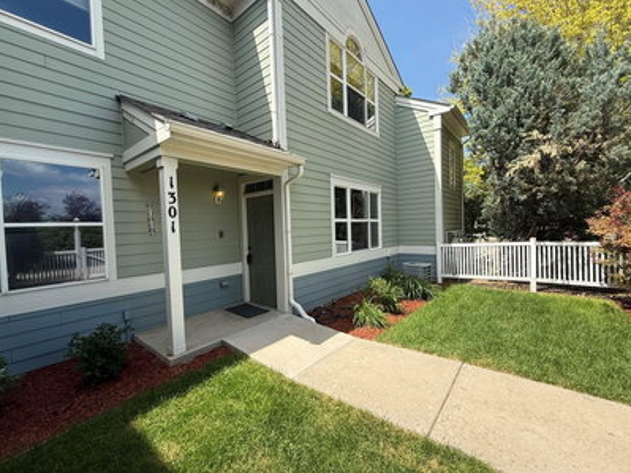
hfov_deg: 98.2
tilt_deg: -1.3
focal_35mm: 15
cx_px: 320
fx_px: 273
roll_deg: +1.8
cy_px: 236
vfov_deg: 81.7
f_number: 2.2
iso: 50
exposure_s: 1/942
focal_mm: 2.22
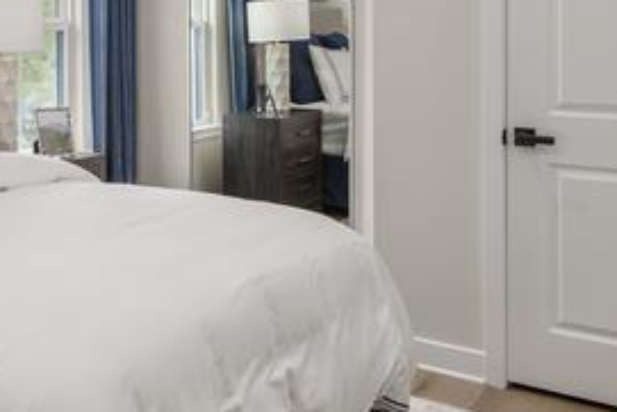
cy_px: 147
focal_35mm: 49
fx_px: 840
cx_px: 23
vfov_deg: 27.4
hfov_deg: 36.8
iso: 200
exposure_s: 1/200
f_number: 9
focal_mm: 19
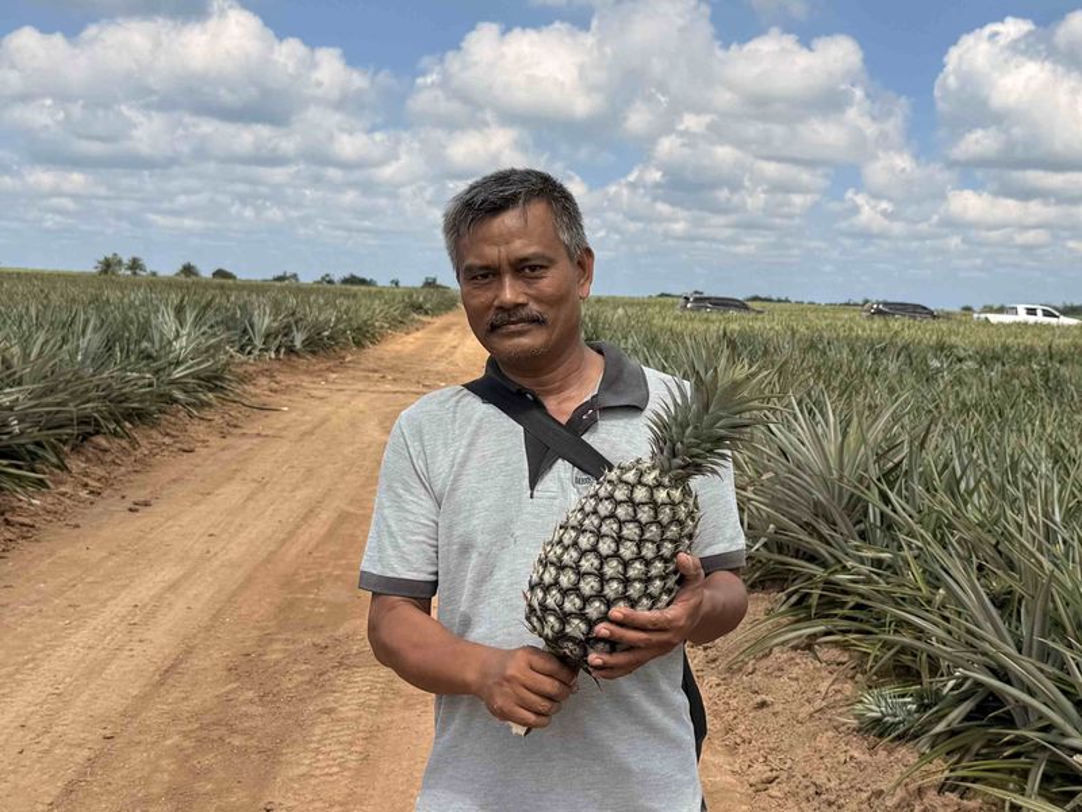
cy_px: 406
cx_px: 541
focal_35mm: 24
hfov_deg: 71.6
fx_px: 750
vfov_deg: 56.8
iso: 80
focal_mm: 6.76
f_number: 1.78
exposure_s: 1/7353
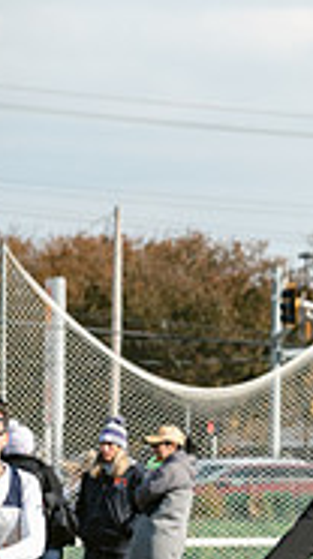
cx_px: 1151
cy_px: 530
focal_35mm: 549
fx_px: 8137
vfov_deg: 3.9
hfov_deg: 2.2
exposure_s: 1/800
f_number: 7.1
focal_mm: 125
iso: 250
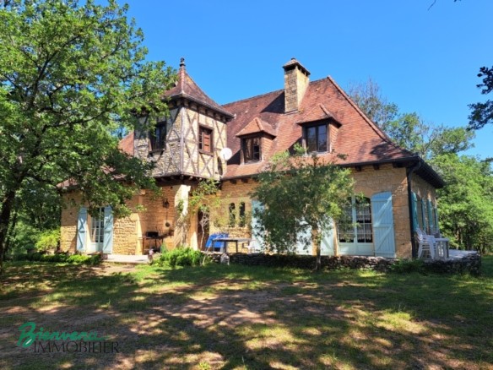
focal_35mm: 24
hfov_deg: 71.6
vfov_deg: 56.8
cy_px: 185
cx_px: 246
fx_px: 342
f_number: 1.8
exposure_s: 1/577
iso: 50
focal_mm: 5.23
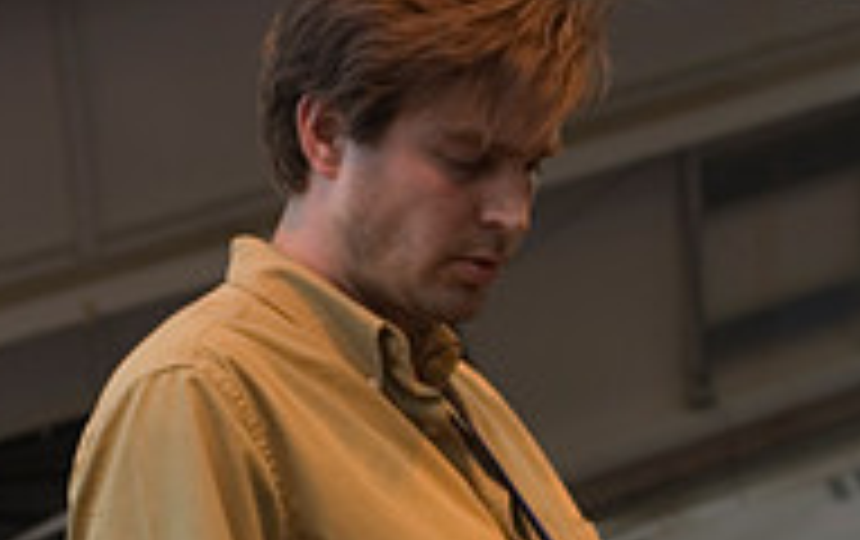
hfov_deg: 13.2
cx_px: 462
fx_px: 3709
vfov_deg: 8.2
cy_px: 738
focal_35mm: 158
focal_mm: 44
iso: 200
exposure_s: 1/125
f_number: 4
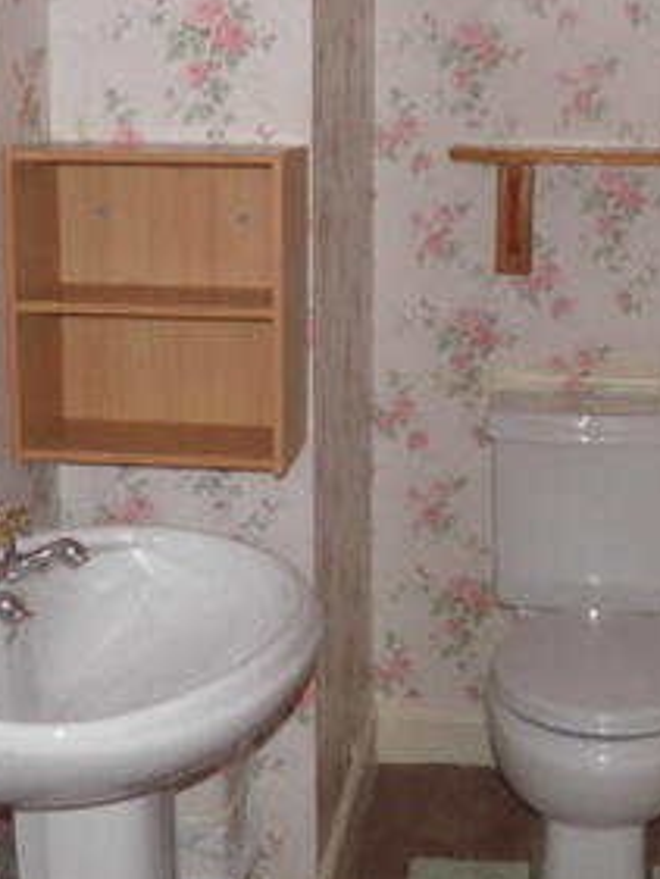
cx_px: 439
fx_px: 1473
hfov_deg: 25.1
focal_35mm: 58
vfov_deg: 33.2
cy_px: 402
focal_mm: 4.9
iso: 100
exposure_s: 1/30
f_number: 2.8
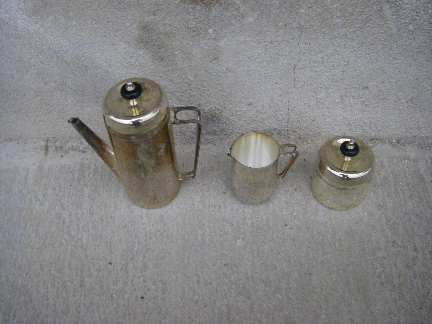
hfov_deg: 49.0
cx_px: 216
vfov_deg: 37.7
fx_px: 474
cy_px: 162
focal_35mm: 38
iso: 100
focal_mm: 6.3
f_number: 3.5
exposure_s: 1/50
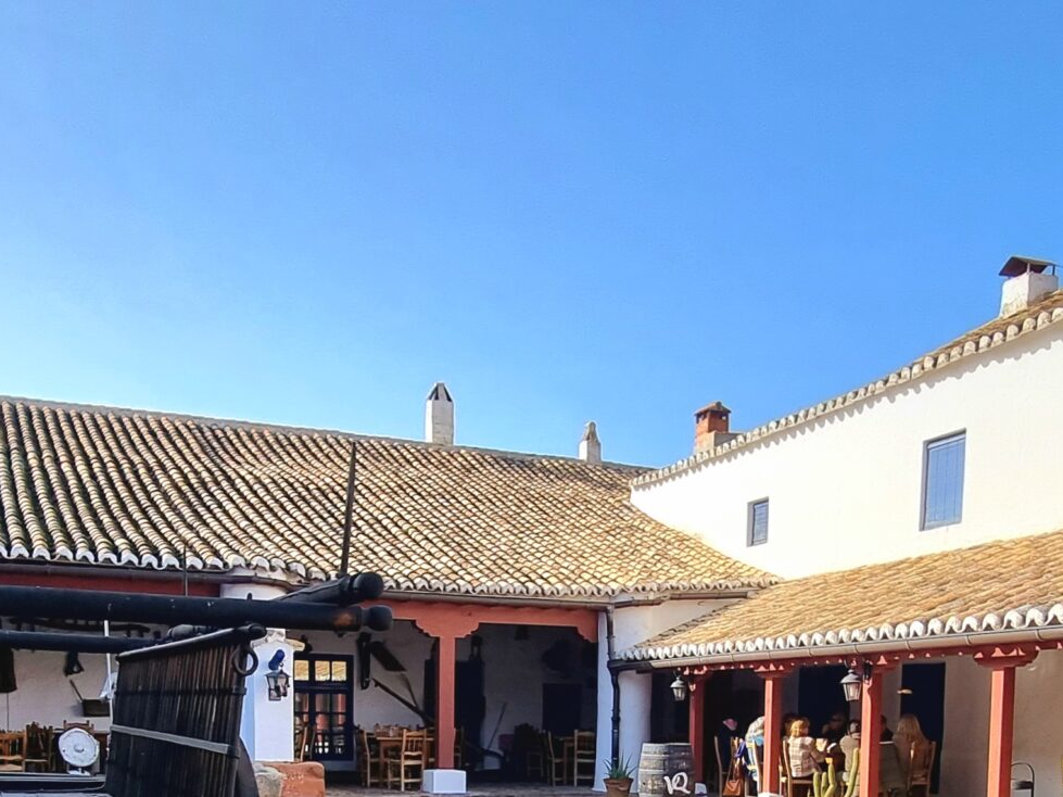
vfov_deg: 37.0
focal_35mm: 34
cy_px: 817
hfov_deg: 53.9
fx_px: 1044
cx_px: 479
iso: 50
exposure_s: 1/1429
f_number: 2.2
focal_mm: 2.2
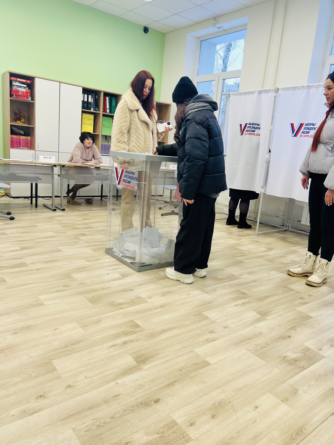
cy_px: 222
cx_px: 167
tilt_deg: -11.6
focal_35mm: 26
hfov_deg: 53.1
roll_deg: -5.5
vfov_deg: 67.3
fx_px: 334
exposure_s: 1/100
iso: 40
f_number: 1.5
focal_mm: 5.7
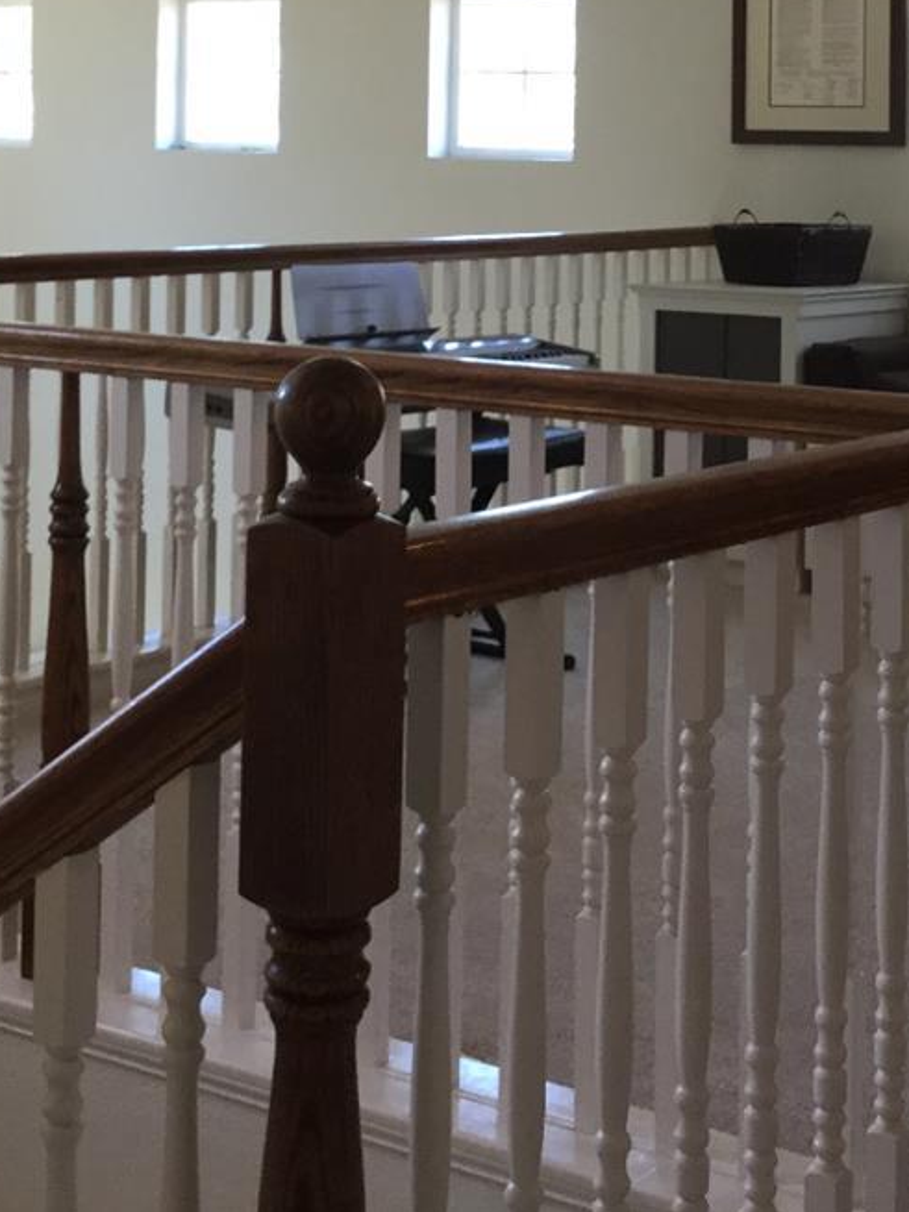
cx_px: 504
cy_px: 189
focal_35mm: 71
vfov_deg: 26.7
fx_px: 2487
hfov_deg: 20.7
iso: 50
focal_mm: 3.3
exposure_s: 1/30
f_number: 2.4
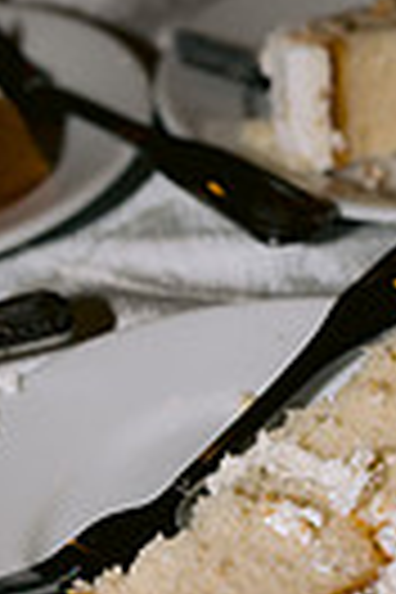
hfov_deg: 11.1
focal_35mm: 119
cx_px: -171
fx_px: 1963
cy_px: 500
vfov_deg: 17.0
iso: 250
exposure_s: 1/160
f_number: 3.5
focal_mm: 35
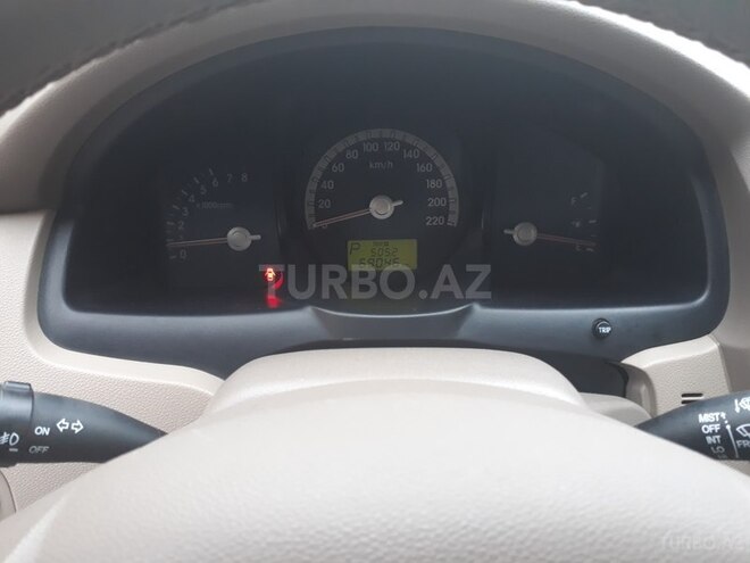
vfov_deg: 51.4
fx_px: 585
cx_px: 375
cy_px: 282
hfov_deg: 65.3
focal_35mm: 27
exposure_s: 1/33
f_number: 1.9
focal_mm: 3.6
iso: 125
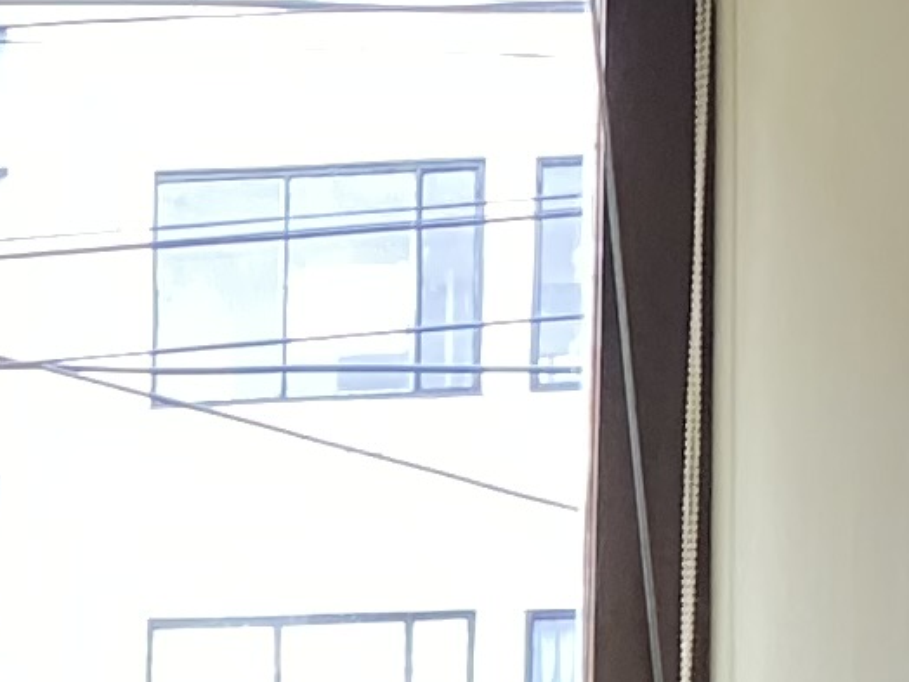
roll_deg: +2.2
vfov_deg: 7.0
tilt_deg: -8.5
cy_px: 1720
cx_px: -916
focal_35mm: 200
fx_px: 5252
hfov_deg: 9.3
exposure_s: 1/111
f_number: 1.8
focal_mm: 4.25
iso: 125
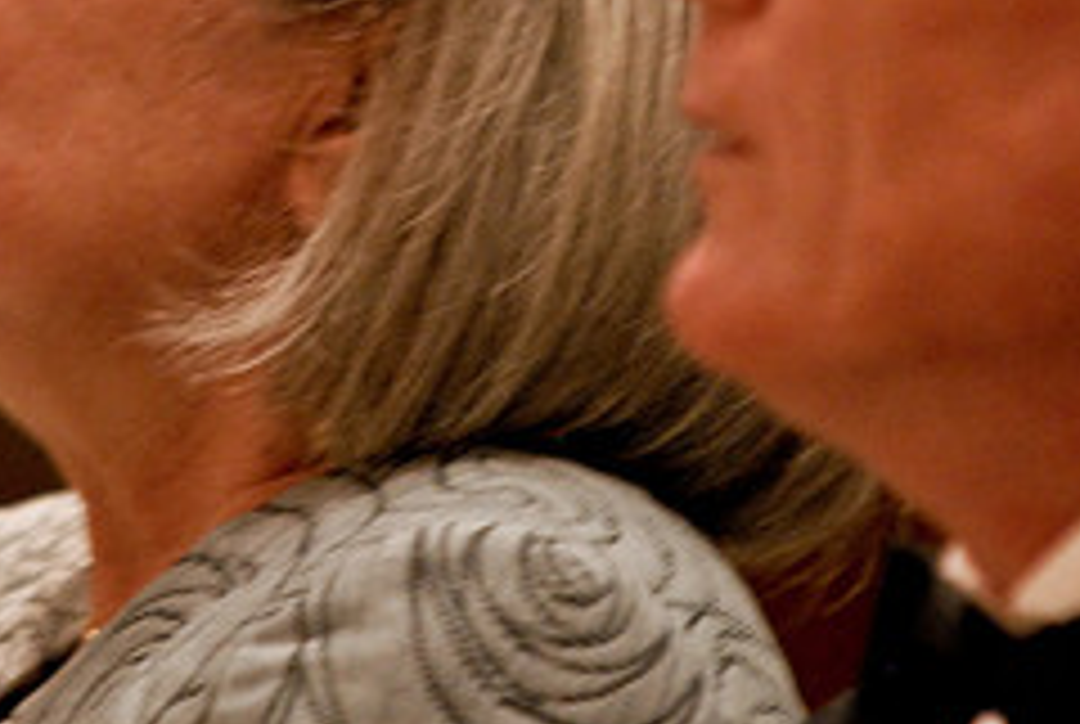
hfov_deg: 3.3
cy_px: 31
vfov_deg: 2.2
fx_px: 18484
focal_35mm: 615
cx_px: 585
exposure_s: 1/30
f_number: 3.2
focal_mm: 170
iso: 1250
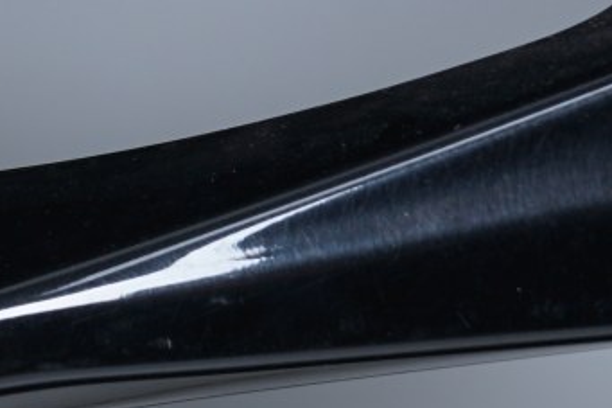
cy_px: -72
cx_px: -129
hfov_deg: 7.7
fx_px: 4503
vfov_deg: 5.2
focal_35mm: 265
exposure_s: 1/125
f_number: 7.1
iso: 200
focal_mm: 47
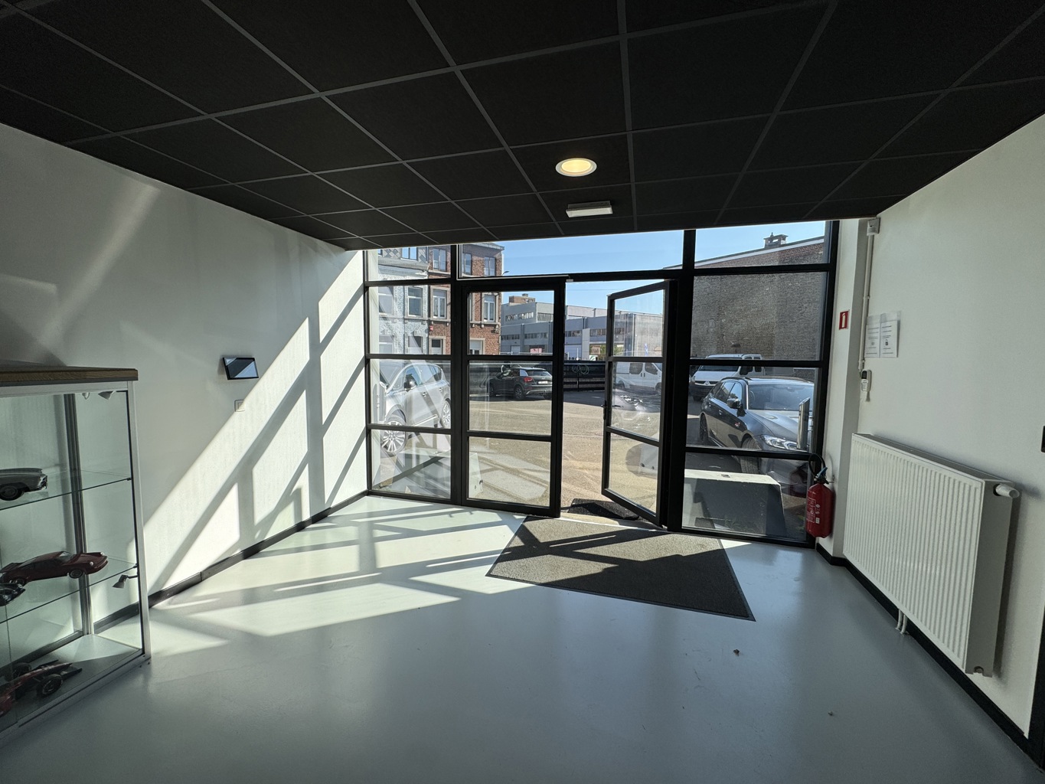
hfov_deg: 102.1
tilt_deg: -1.6
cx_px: 522
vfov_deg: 85.7
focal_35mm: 14
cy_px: 392
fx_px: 423
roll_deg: -0.5
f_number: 2.2
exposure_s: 1/1178
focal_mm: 2.22
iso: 50
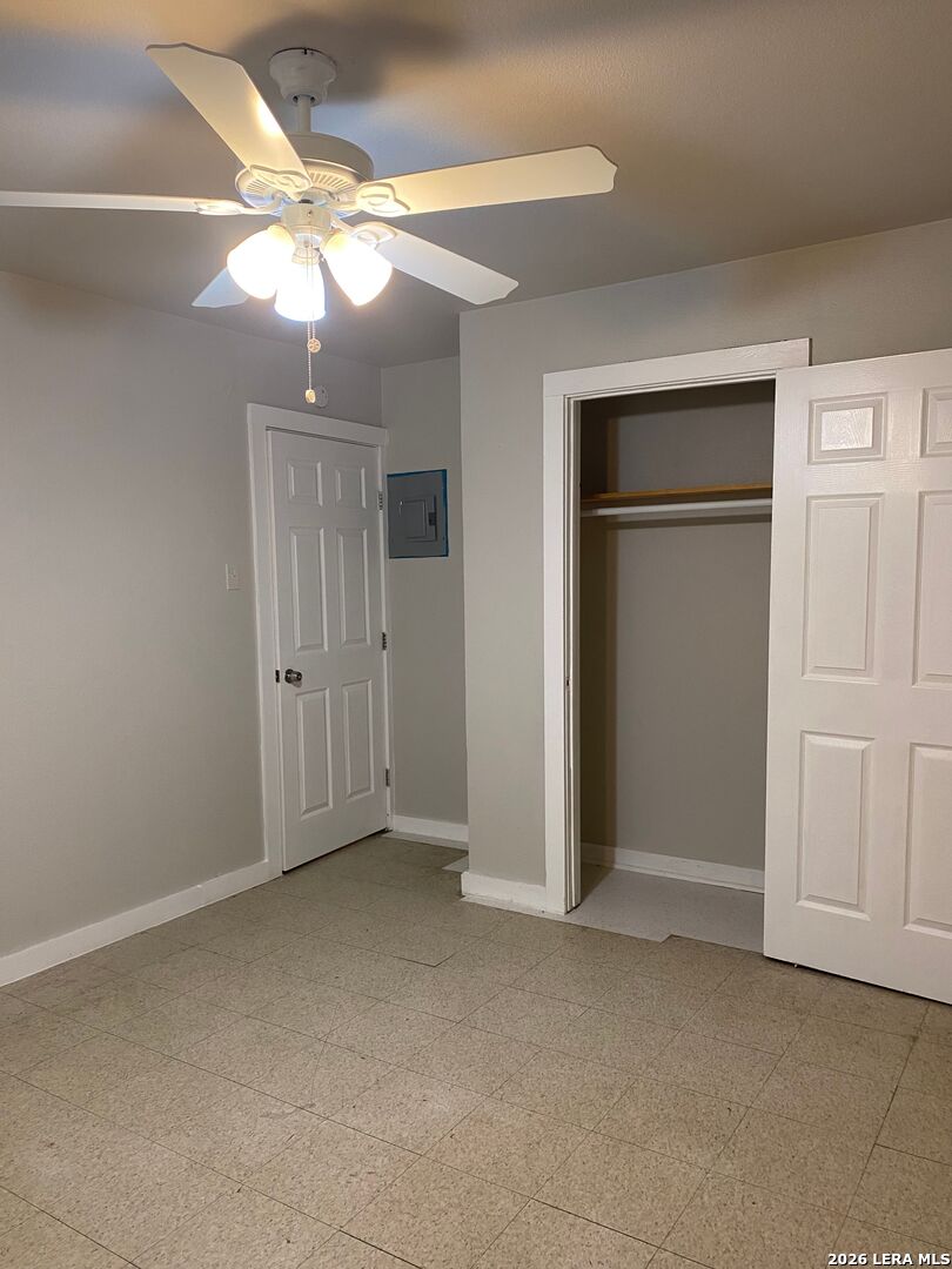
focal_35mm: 26
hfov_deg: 53.1
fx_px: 953
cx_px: 476
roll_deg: +1.2
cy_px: 634
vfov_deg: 67.3
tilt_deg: -5.1
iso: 160
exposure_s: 1/60
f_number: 1.8
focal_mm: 4.25
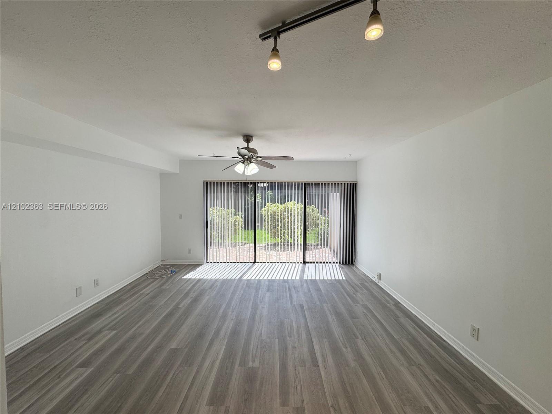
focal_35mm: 14
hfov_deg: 102.1
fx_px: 223
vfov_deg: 85.7
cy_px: 207
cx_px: 276
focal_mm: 2.22
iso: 40
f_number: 2.2
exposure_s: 1/201
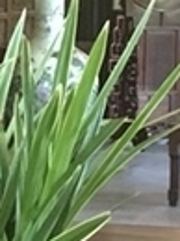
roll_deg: -1.9
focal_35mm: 229
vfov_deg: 8.3
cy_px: -222
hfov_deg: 6.5
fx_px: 1593
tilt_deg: +6.7
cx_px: 54
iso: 640
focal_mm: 4.15
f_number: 2.2
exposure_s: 1/15
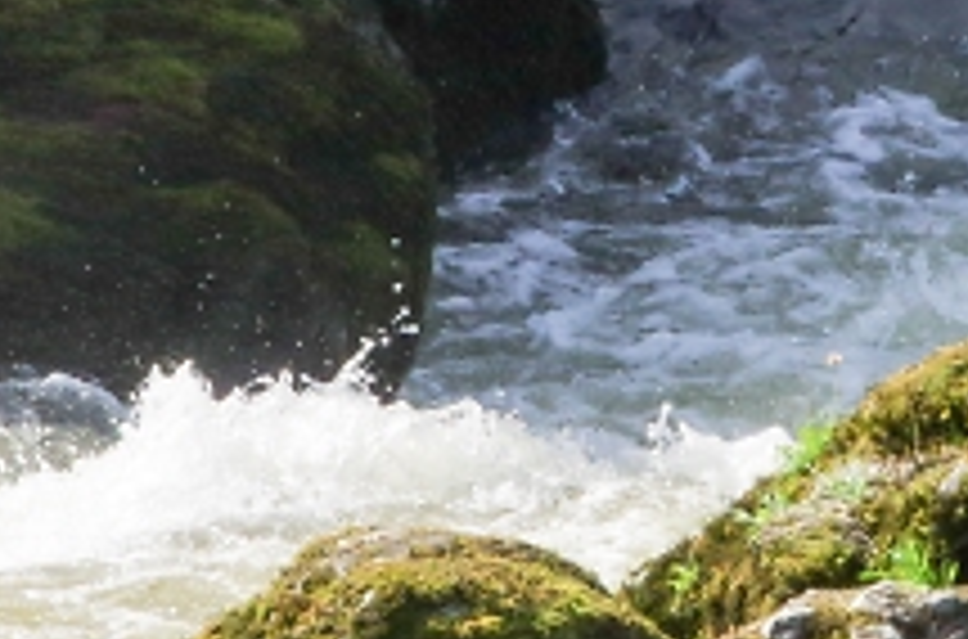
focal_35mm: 397
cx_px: 1094
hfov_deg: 5.2
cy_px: -171
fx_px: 10644
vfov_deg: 3.4
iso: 800
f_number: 16
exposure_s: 1/500
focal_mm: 95
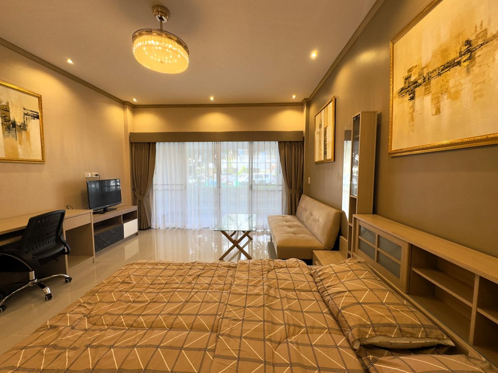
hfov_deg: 102.1
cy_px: 186
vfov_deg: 85.7
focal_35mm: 14
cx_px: 249
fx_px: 201
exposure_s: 1/99
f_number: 2.2
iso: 64
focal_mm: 2.22
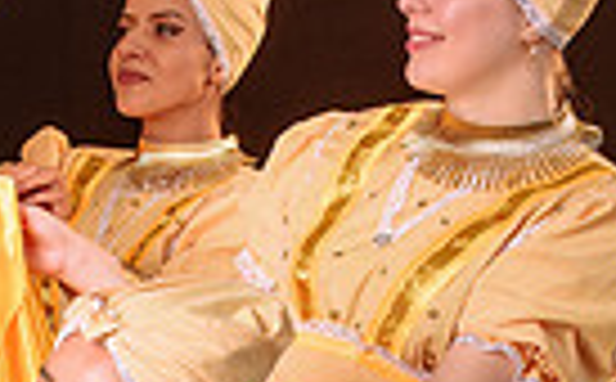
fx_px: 2463
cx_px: -292
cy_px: 564
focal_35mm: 147
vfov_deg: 8.7
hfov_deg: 13.5
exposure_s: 1/200
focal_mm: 34
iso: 64
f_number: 4.5
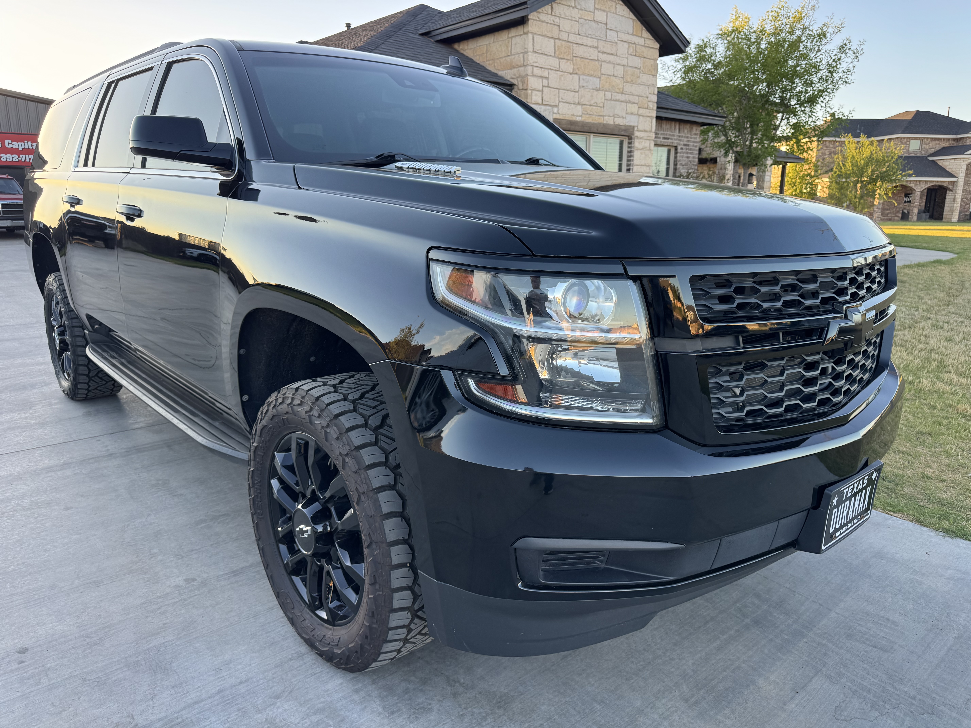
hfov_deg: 71.6
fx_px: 673
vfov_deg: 56.8
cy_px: 364
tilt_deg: -14.9
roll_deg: -0.5
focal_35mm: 24
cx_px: 486
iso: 64
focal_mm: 6.76
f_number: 1.78
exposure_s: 1/250
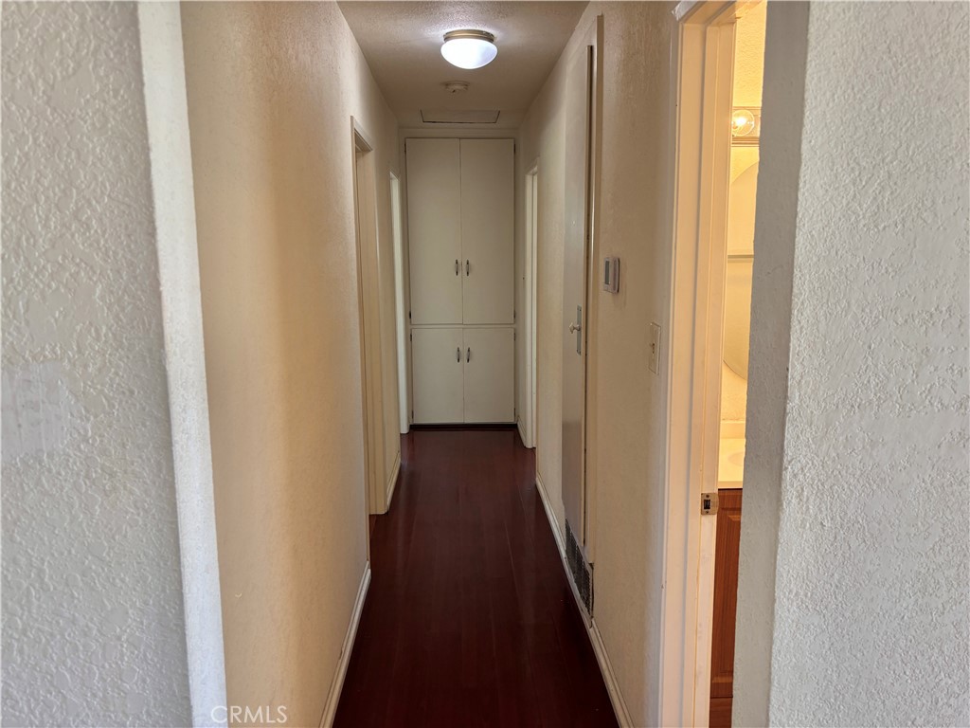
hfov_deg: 67.3
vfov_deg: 53.1
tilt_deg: -8.9
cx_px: 485
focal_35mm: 26
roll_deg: +0.4
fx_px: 729
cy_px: 364
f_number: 1.6
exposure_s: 1/60
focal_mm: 5.96
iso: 80
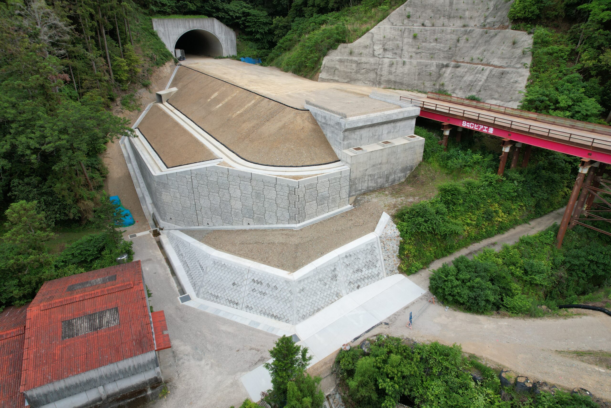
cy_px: 204
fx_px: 373
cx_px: 306
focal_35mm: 22
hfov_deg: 78.6
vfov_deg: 57.2
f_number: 2.8
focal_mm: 8.38
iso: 110
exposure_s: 1/250
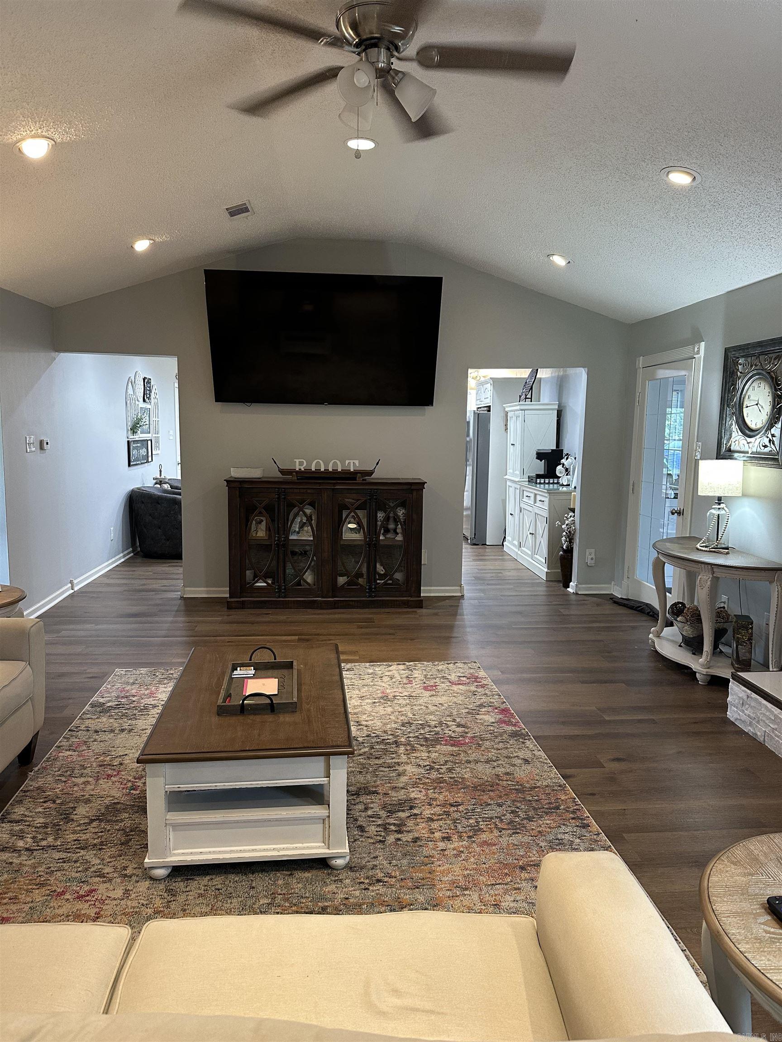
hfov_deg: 56.8
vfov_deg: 71.6
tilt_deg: -5.8
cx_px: 391
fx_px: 723
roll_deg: -1.2
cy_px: 521
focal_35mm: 24
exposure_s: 1/60
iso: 320
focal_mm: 6.86
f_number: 1.78
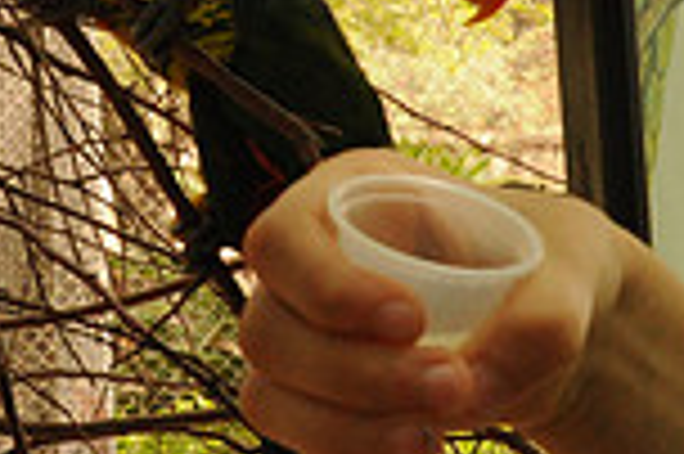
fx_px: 2600
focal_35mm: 137
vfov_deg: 10.0
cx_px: 243
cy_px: 70
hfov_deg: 15.0
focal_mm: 24
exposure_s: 1/200
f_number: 14
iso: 1600
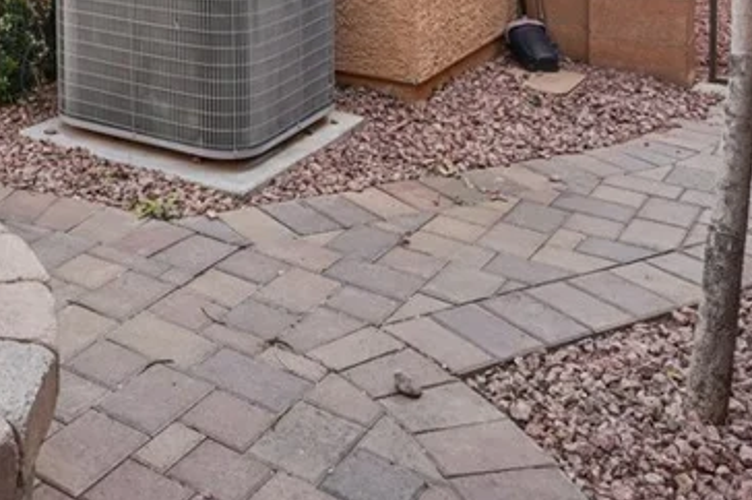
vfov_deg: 26.5
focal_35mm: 45
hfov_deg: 40.3
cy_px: -97
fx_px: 939
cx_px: 72
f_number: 8
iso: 100
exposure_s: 1/60
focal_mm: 16
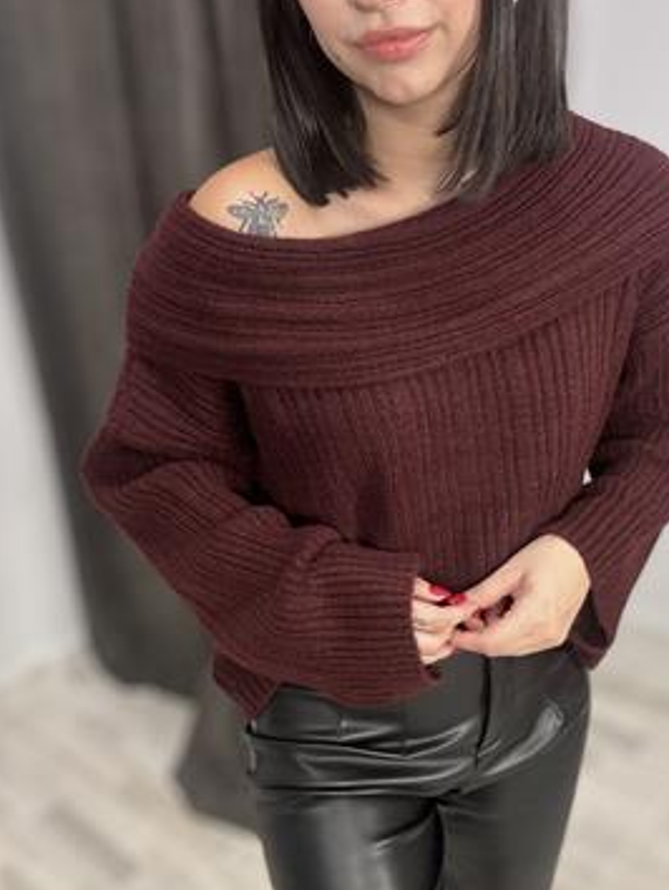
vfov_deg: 52.6
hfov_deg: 40.7
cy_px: 429
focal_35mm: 35
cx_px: 365
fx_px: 901
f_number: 1.9
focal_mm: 2.69
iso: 100
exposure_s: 1/50
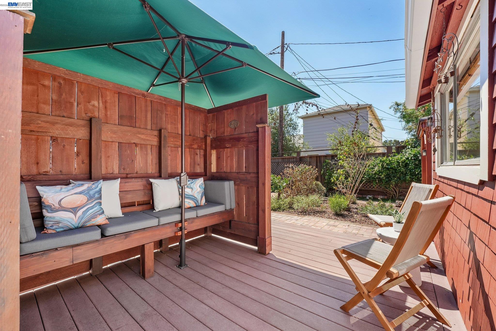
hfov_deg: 104.3
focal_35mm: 14
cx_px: 248
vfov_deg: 81.2
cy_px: 166
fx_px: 193
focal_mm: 14
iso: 640
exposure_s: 1/160
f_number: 8
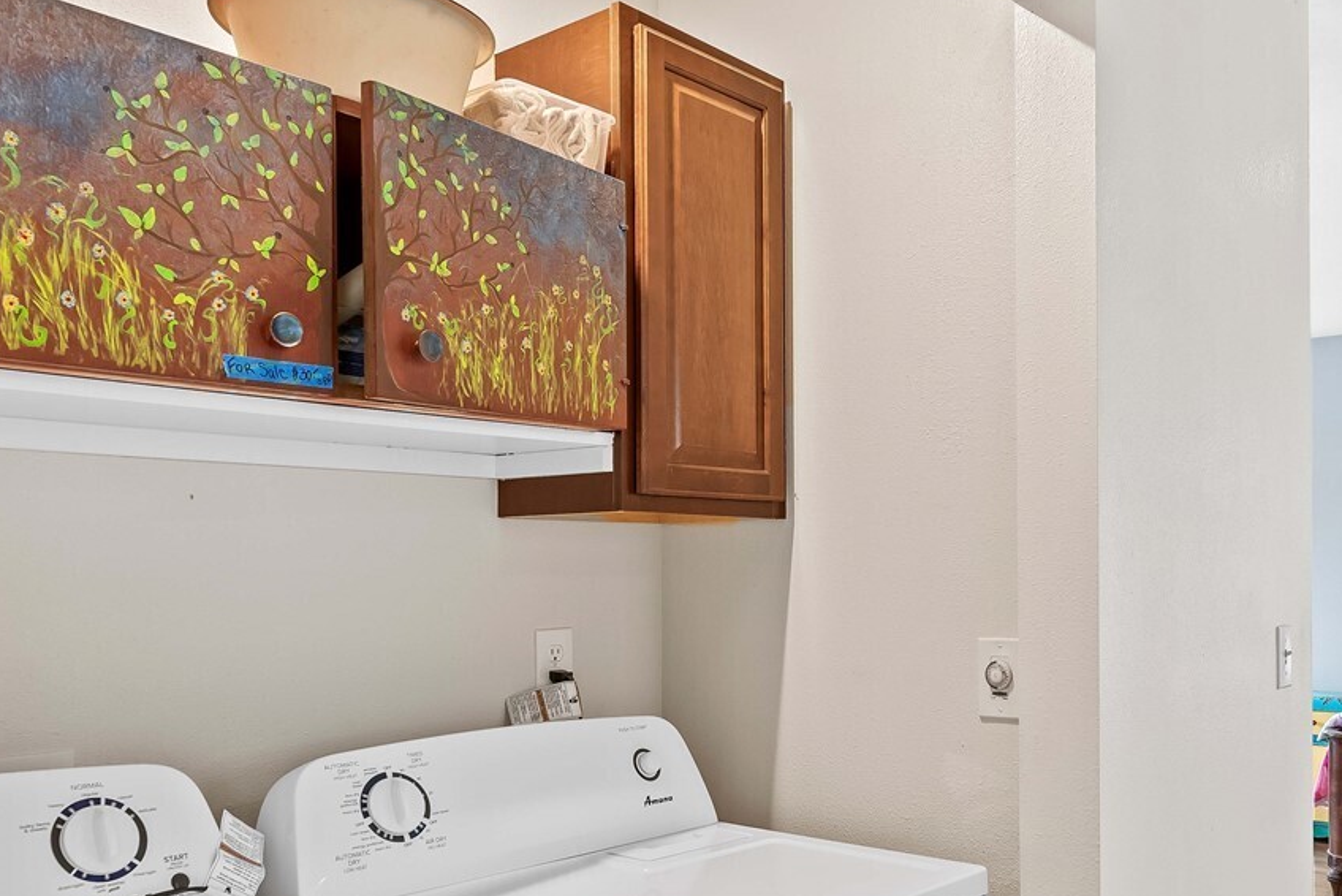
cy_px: 549
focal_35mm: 32
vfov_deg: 40.9
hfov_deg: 58.0
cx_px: 841
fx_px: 1193
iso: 200
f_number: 8
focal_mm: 16
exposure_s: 1/1.25
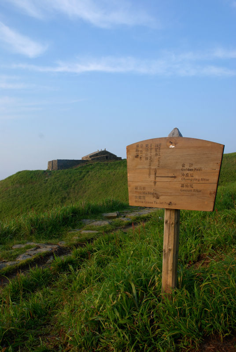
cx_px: 118
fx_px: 367
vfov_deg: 51.2
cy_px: 176
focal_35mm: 38
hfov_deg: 35.6
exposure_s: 1/80
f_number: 8
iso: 160
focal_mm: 25
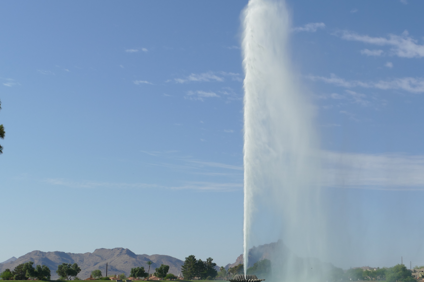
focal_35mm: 66
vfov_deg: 20.6
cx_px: 274
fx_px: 777
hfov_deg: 30.3
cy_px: 159
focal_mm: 17.54
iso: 125
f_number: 3.9
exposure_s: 1/2500
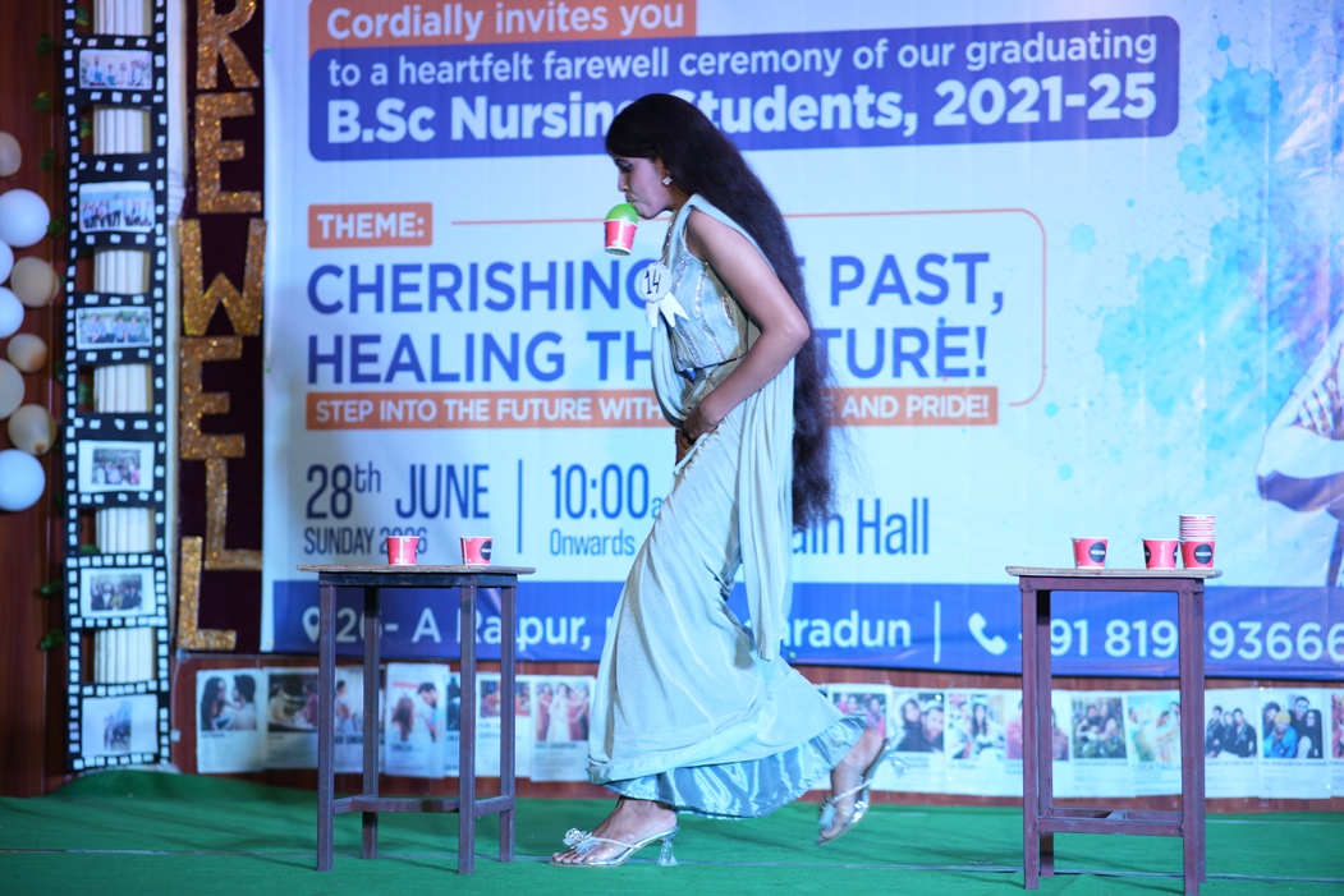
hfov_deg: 23.9
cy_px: 448
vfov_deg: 16.1
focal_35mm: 85
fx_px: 3174
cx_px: 672
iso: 125
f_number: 1.8
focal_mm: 85
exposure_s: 1/160
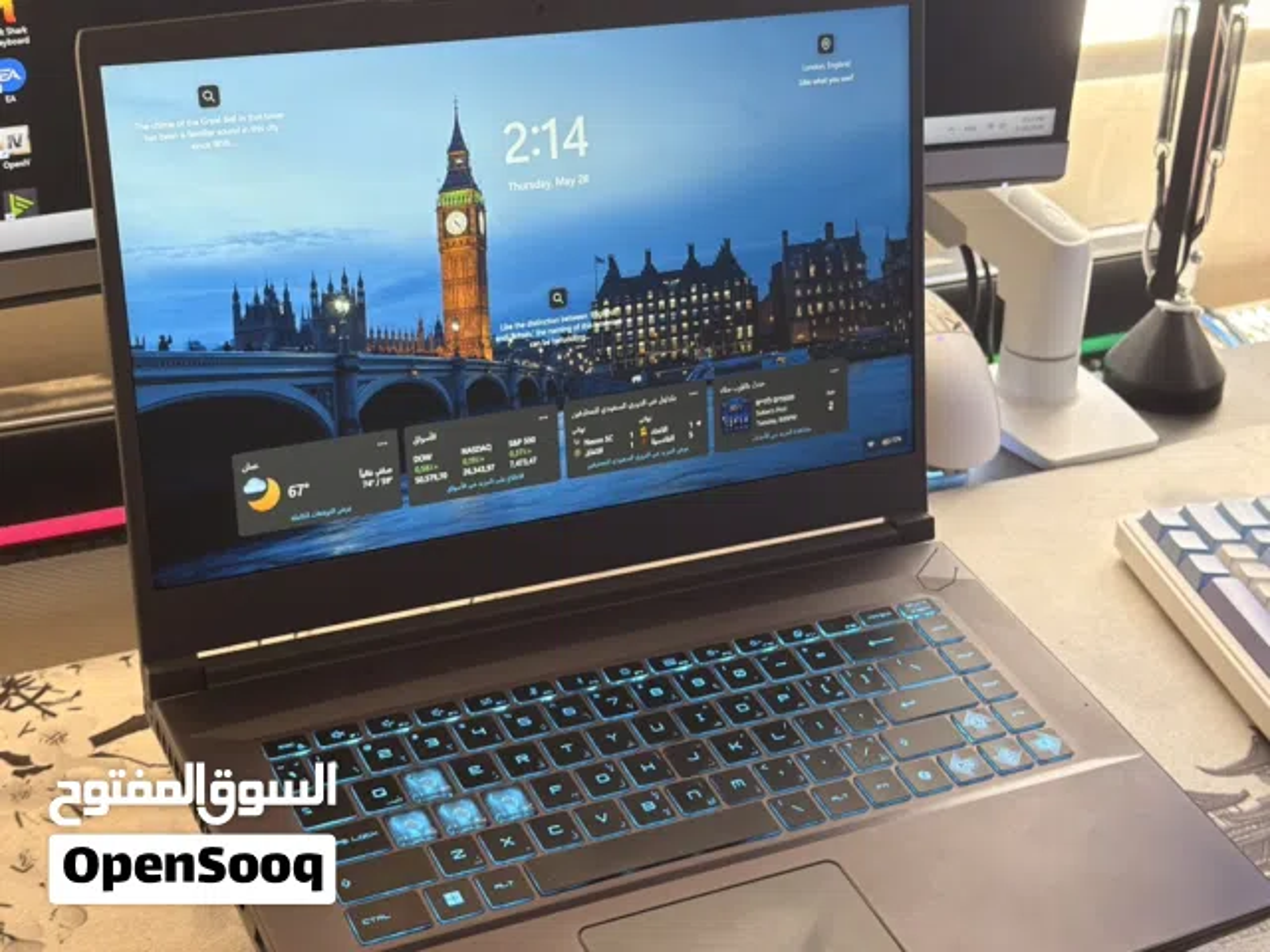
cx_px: 635
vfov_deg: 40.7
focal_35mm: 35
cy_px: 476
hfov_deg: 52.6
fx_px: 1284
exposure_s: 1/62
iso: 200
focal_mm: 6.76
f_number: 1.78
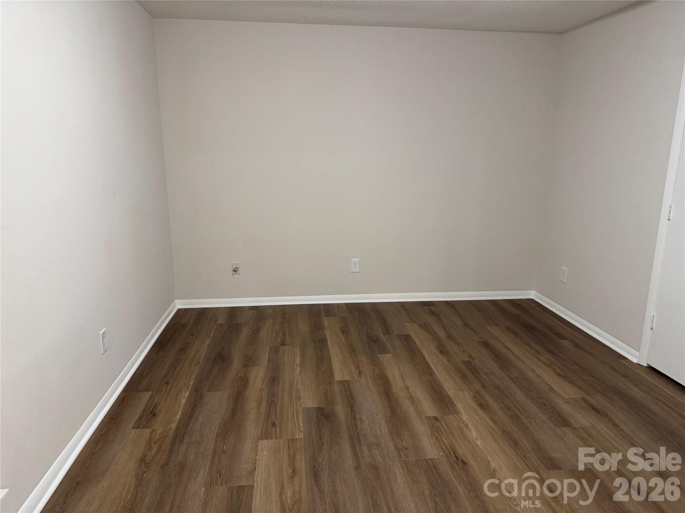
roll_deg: -1.1
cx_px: 342
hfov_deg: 71.6
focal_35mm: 24
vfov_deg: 56.8
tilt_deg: -13.6
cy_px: 256
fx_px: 475
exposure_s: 1/60
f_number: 1.78
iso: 320
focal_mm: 6.76
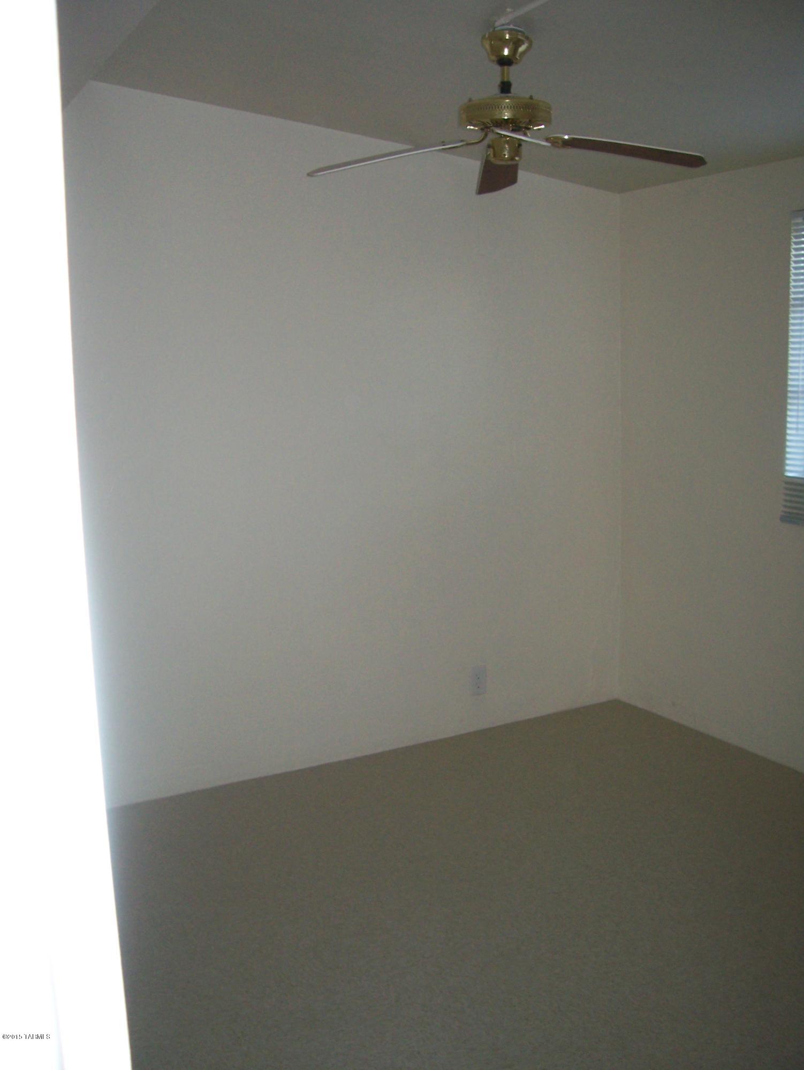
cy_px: 535
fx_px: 1052
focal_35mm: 34
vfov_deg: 53.9
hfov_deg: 41.8
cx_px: 402
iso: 160
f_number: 2.7
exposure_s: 1/60
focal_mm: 5.6
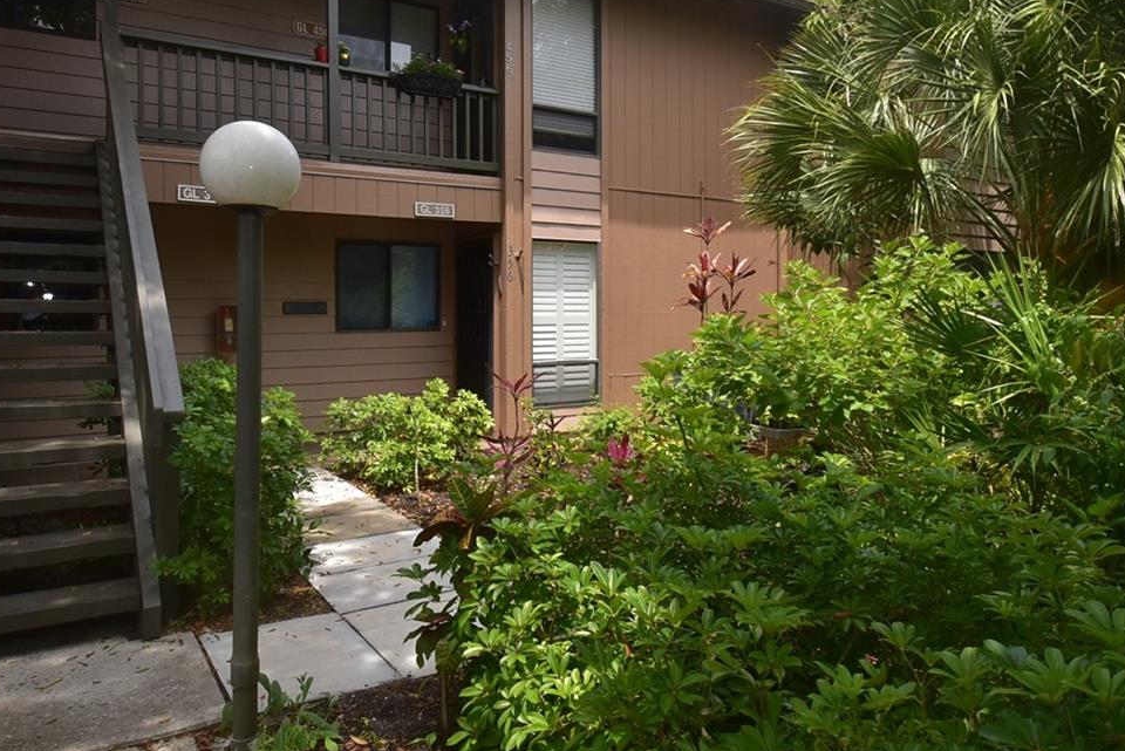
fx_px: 782
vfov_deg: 50.9
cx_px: 608
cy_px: 292
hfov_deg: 71.4
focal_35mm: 25
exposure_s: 1/200
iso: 250
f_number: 10
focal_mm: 10
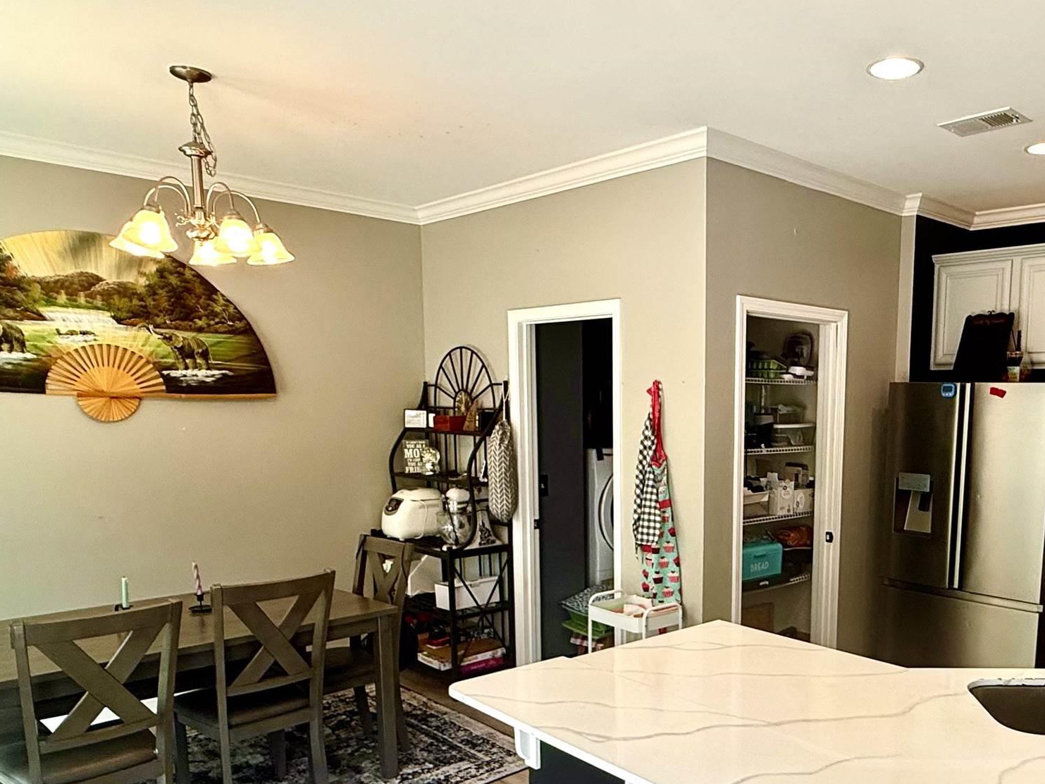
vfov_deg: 47.4
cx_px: 742
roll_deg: -1.1
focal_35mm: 29
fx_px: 875
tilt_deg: -5.9
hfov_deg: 59.4
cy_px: 529
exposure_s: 1/120
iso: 100
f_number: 2.2
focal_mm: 2.22
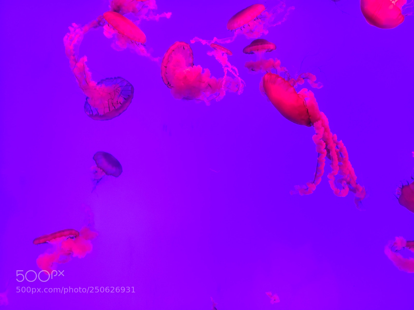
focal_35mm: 26
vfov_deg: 53.1
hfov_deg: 67.3
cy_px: 155
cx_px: 207
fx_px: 311
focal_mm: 4.3
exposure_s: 1/24
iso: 320
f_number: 1.5
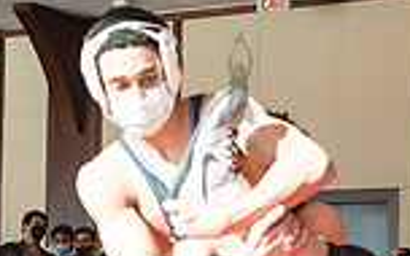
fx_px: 1520
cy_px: 338
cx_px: 237
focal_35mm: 136
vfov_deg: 9.5
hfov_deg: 15.4
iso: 400
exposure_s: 1/400
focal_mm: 35
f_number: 3.5
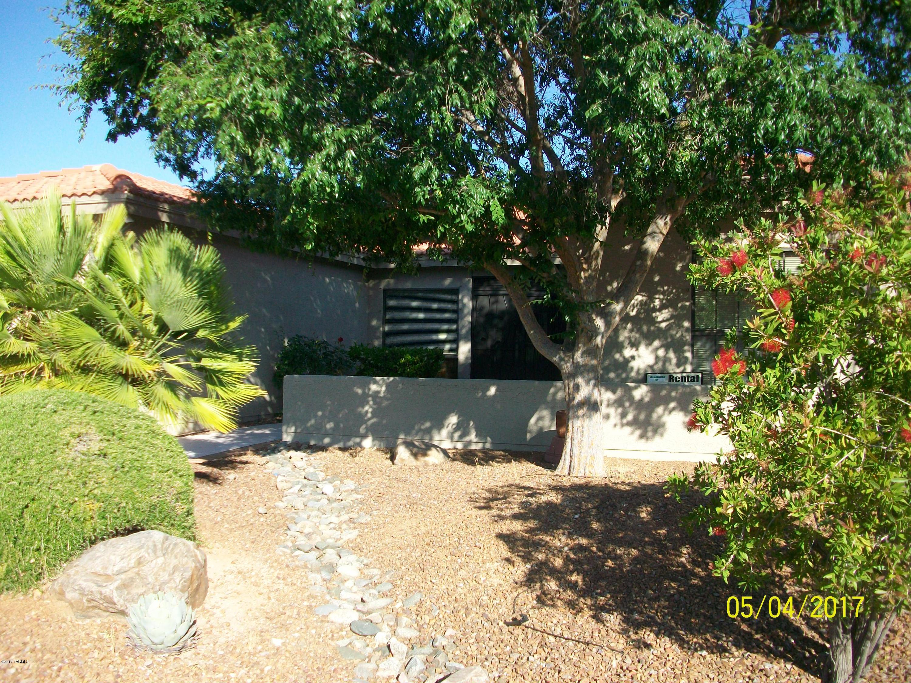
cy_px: 342
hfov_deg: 56.8
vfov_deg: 44.2
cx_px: 456
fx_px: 842
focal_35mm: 32
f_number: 2.8
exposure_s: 1/500
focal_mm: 5.7
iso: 64
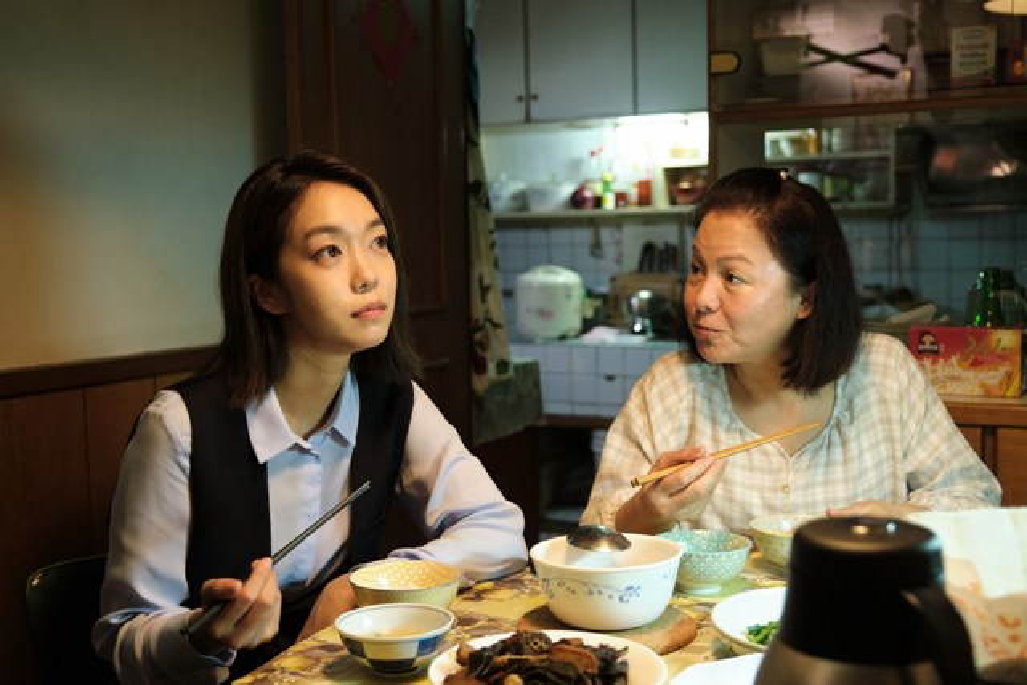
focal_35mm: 42
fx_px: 1198
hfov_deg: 46.4
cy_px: 342
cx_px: 514
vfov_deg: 31.9
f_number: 2.8
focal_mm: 28.3
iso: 4000
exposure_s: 1/125
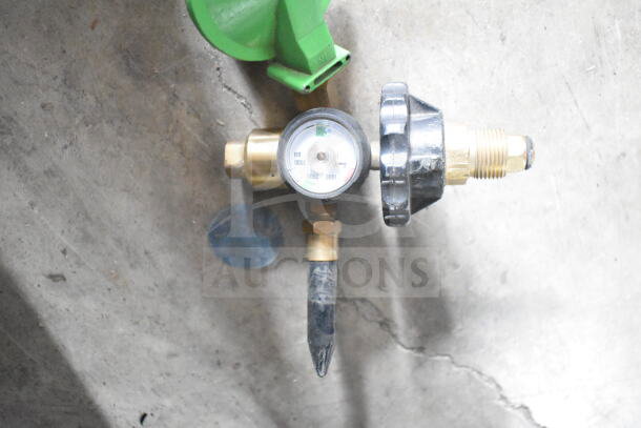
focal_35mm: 36
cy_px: 214
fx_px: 641
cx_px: 320
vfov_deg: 36.9
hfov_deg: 53.1
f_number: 4
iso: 11400
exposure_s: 1/40
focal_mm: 24
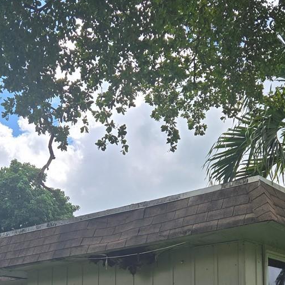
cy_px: 276
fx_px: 596
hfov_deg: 26.7
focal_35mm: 64
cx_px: 96
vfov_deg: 25.7
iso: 25
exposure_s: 1/1962
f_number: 1.8
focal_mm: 5.4
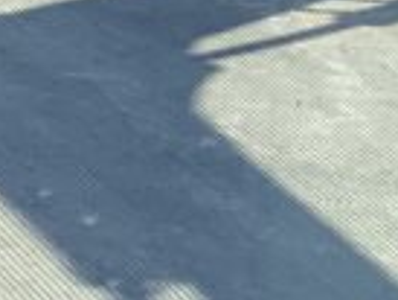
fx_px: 2486
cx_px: -808
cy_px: 352
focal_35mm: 216
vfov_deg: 6.8
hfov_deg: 7.9
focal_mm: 3
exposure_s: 1/551
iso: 16
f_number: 1.8
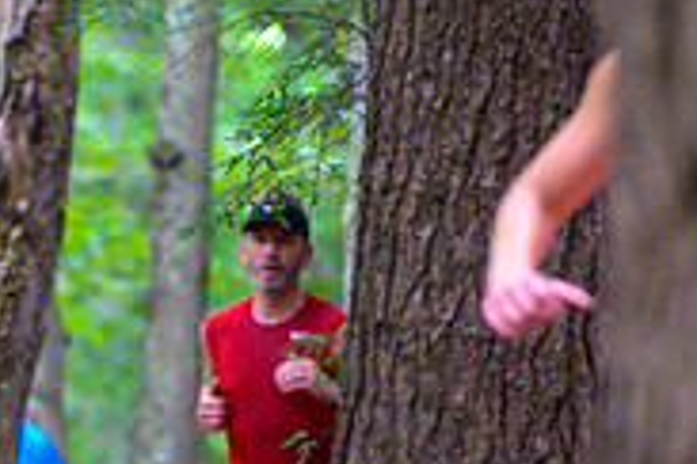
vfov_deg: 2.2
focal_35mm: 635
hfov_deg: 3.2
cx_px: -72
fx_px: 12293
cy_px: 331
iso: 8000
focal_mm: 200
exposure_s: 1/200
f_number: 4
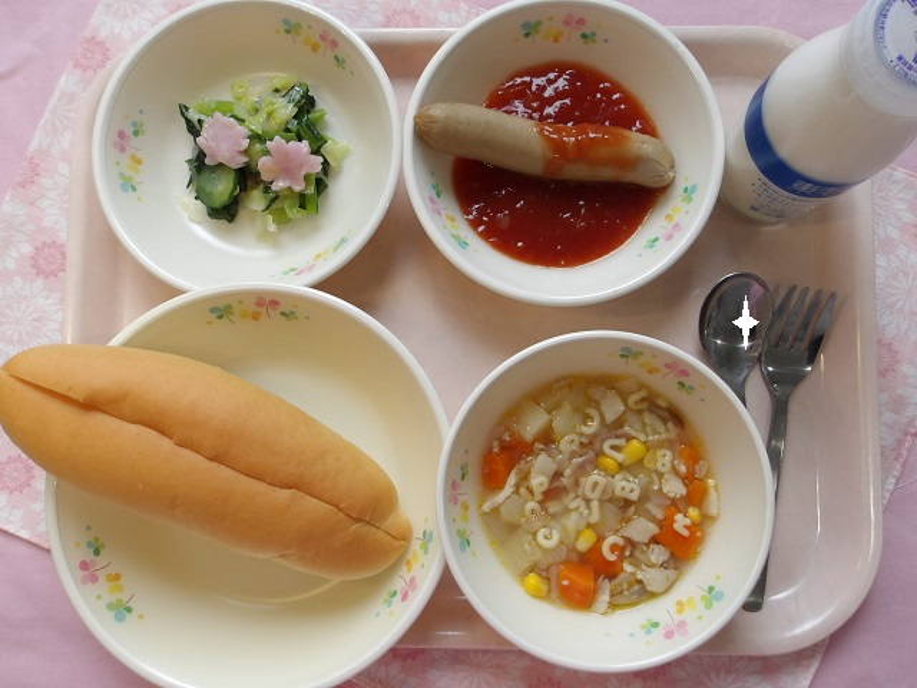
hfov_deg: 65.3
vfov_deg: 51.4
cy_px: 344
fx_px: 715
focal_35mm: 27
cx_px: 458
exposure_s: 1/121
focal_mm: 4.9
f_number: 3
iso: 100
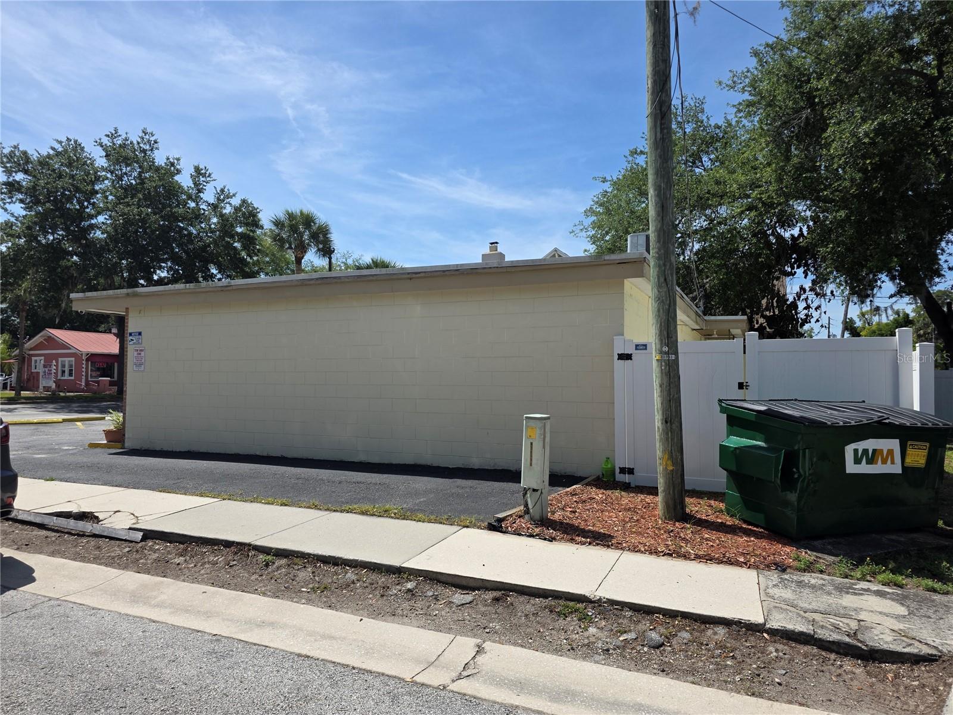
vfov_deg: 58.9
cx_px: 476
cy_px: 358
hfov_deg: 73.9
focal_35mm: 23
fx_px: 633
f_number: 1.7
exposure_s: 1/7626
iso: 80
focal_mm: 6.3
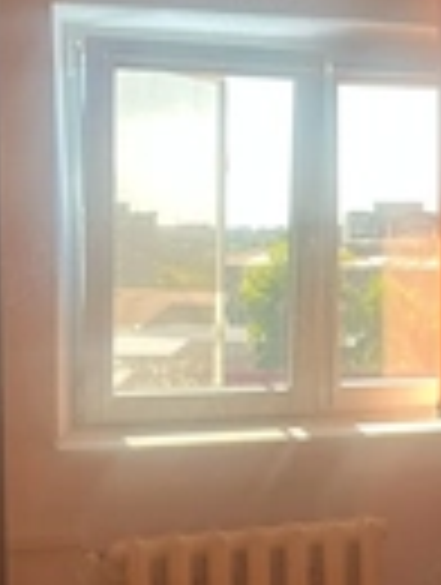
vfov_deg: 24.3
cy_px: 351
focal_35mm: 80
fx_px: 1354
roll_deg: +1.0
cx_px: 432
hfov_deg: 18.1
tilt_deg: -4.4
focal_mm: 5.1
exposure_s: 1/122
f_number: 1.6
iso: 64
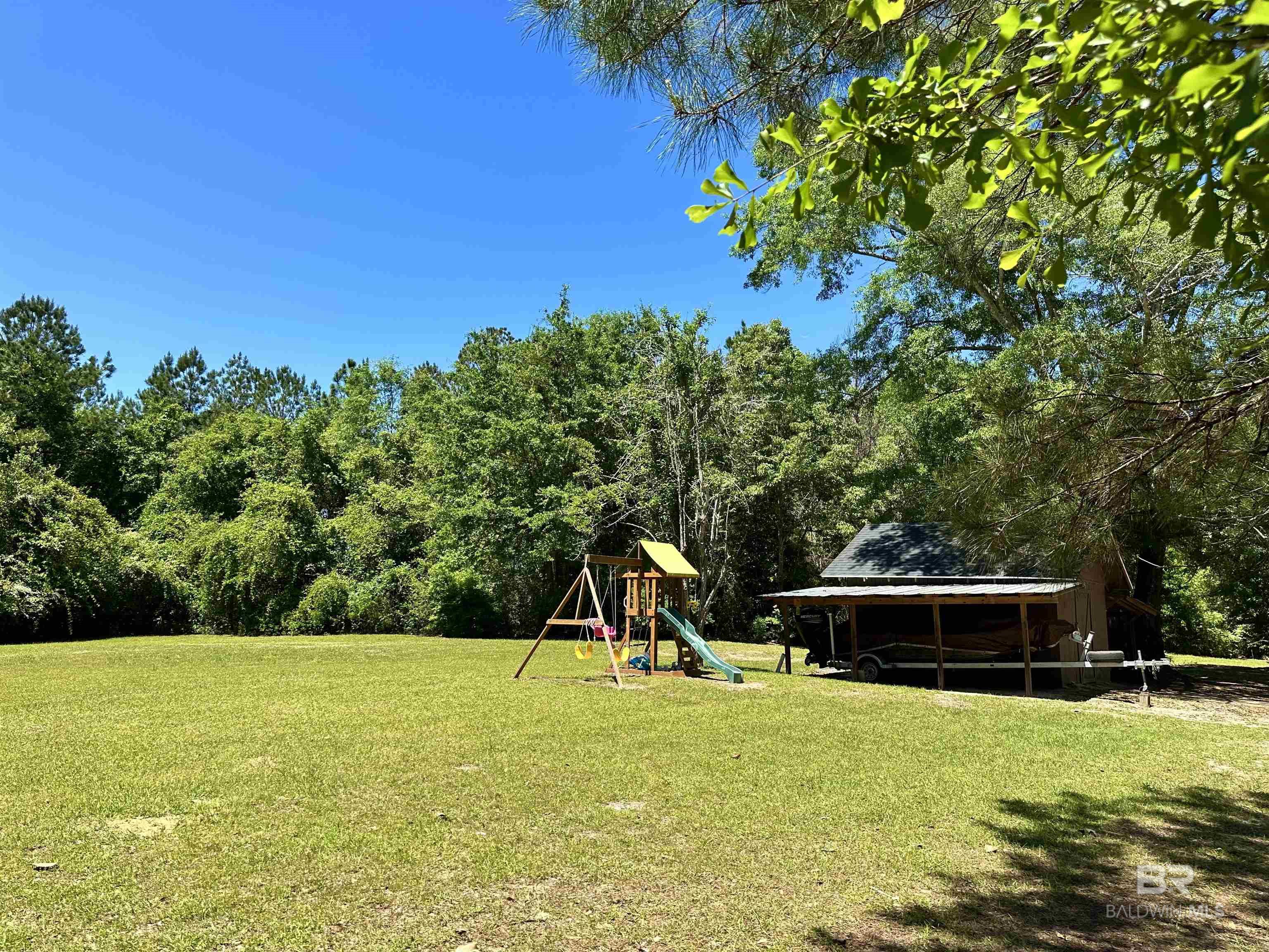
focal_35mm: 24
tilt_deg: +8.9
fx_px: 880
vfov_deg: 56.8
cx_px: 634
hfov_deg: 71.6
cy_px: 476
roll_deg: +0.2
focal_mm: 6.86
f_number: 1.78
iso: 80
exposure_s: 1/2252
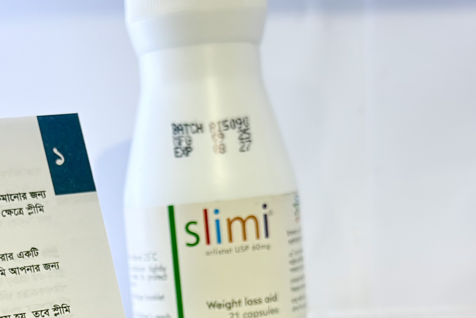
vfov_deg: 16.1
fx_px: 1097
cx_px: 148
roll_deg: +1.8
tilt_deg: -1.9
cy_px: 320
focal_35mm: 83
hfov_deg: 24.3
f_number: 1.78
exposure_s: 1/33
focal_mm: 6.76
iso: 500
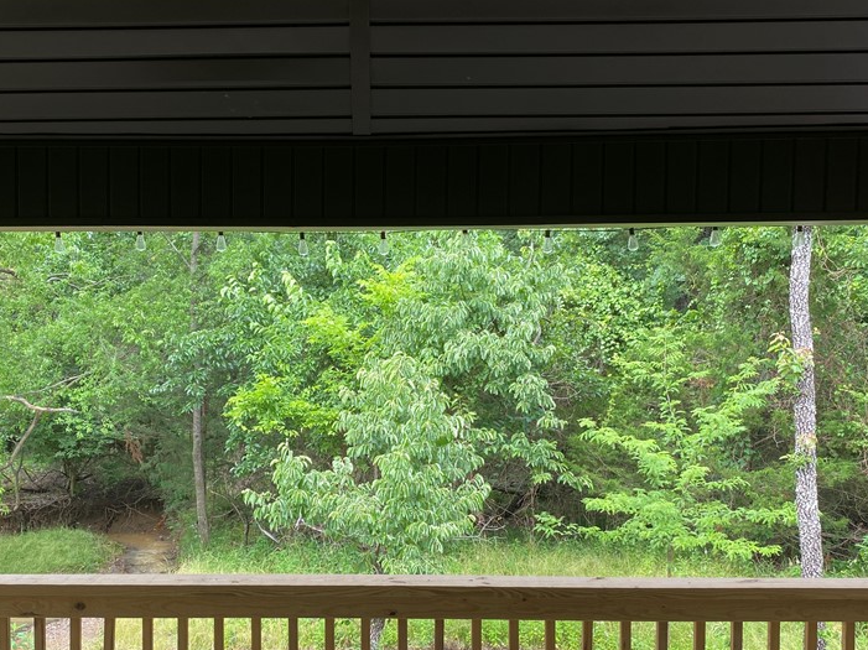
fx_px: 952
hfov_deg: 48.7
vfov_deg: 37.2
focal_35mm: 38
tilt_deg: -5.0
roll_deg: +0.2
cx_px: 349
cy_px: 443
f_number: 1.8
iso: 32
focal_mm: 4.25
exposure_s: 1/163
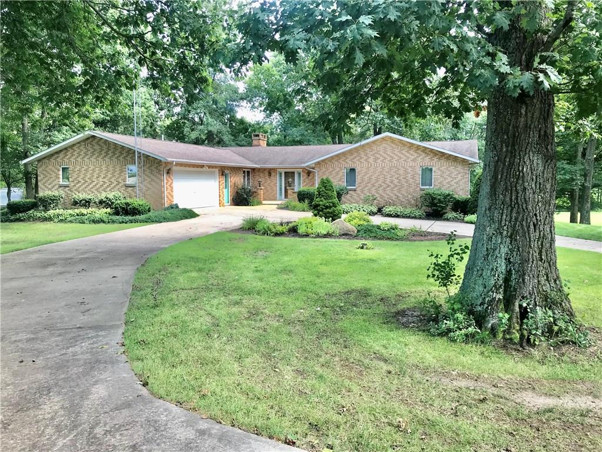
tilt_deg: -2.4
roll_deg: +0.8
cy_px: 226
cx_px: 301
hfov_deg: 63.4
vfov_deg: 49.7
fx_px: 487
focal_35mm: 28
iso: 20
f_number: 1.8
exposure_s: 1/231
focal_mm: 3.99
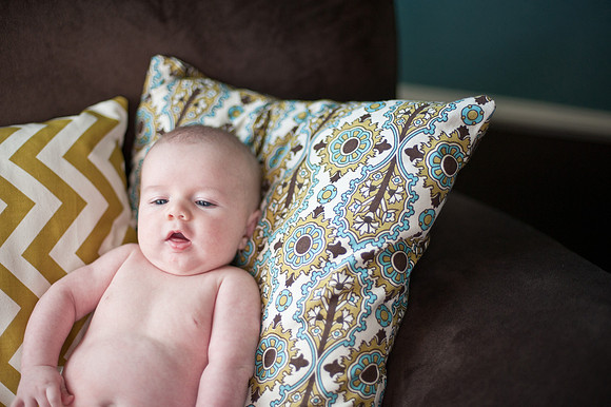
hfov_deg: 39.6
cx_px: 306
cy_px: 204
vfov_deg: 27.0
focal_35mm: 50
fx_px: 848
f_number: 1.4
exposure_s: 1/1000
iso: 400
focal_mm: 50
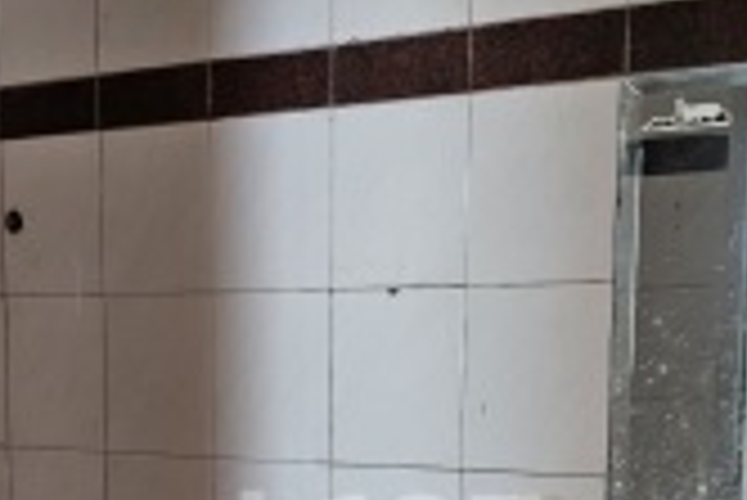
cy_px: 545
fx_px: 1433
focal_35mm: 69
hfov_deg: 28.5
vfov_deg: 19.0
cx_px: 133
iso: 640
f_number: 1.8
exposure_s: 1/33
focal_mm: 5
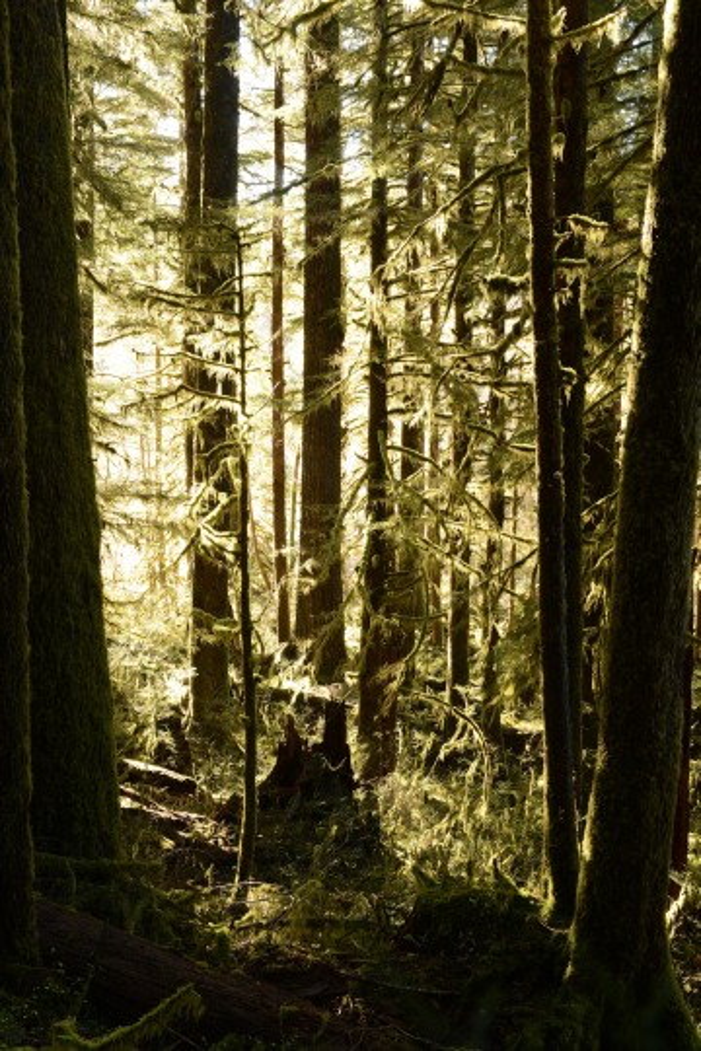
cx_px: 350
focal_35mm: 50
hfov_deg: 27.0
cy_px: 526
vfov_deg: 39.6
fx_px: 1460
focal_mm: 50
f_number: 14
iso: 160
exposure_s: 1/1.6
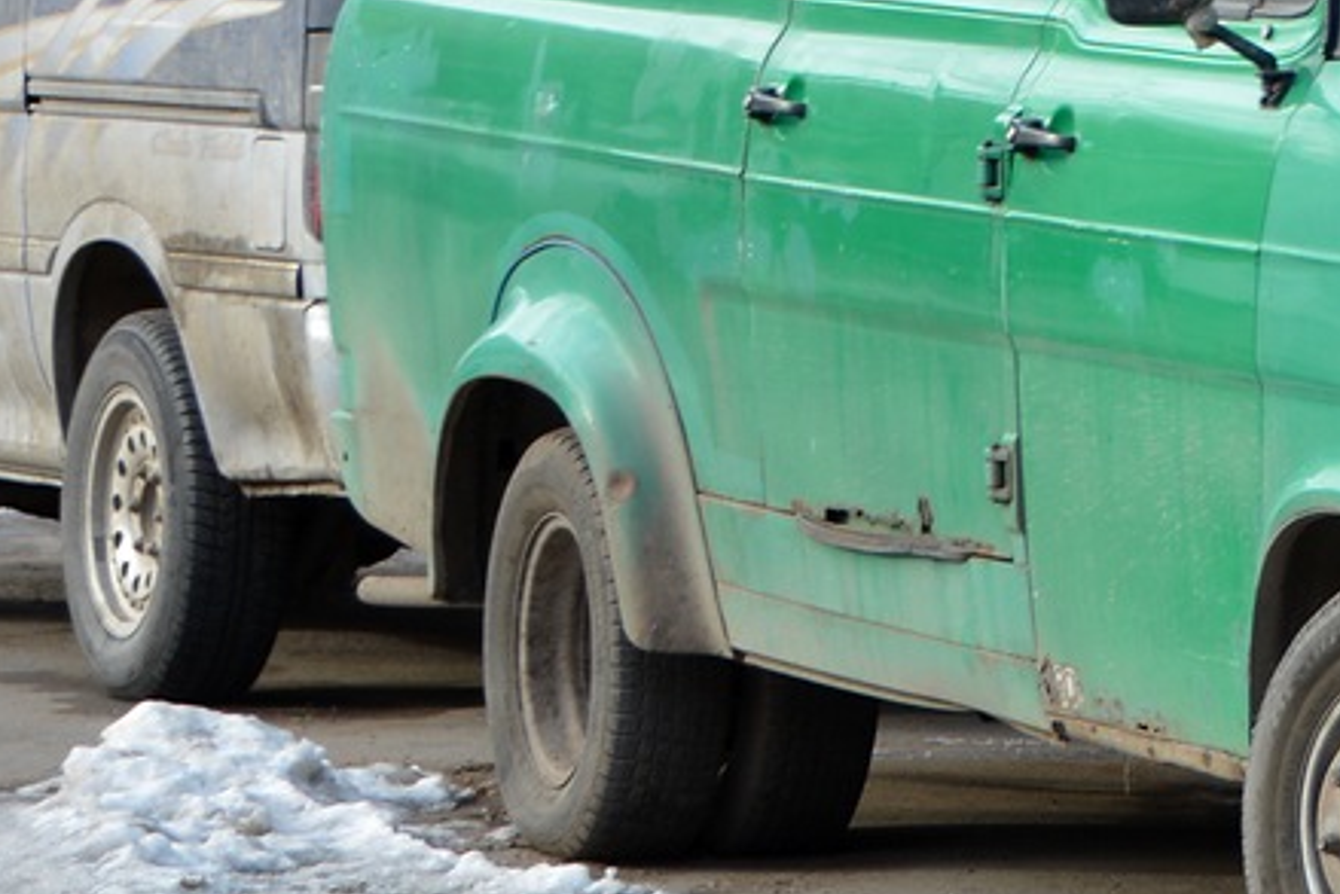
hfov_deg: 6.6
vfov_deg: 4.5
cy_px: 18
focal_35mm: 307
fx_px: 11444
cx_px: 1816
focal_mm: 75
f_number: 5.6
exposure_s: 1/125
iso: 200
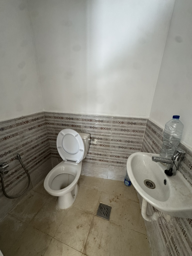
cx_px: 96
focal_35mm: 14
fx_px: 104
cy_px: 128
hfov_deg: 85.7
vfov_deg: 102.1
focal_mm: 2.22
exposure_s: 1/99
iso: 250
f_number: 2.2
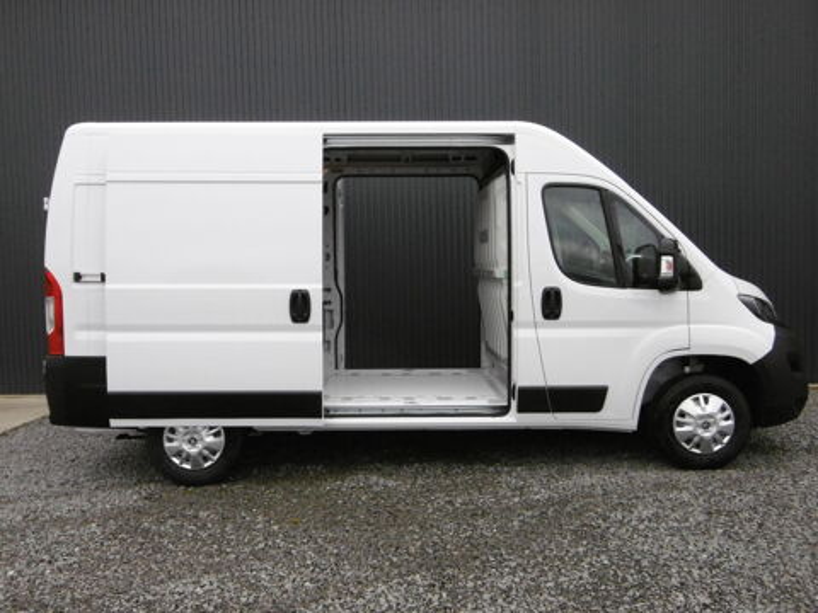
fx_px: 756
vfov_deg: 44.2
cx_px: 409
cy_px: 306
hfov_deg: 56.8
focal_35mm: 32
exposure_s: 1/50
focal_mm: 5.8
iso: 400
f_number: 3.5
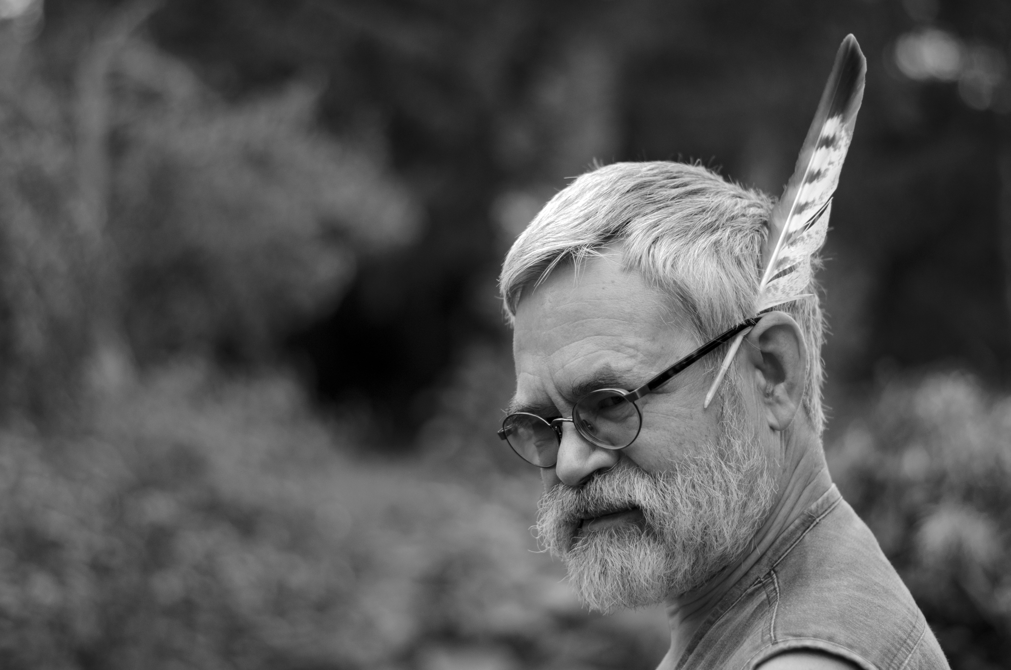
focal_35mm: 75
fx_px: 2102
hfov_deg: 27.0
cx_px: 506
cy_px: 335
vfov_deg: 18.1
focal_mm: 50
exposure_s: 1/1250
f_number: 1.8
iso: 200
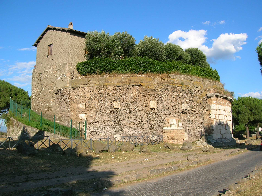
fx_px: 257
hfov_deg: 54.0
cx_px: 131
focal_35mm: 34
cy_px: 98
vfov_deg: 41.7
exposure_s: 1/344
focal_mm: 5.7
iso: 50
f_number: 4.9
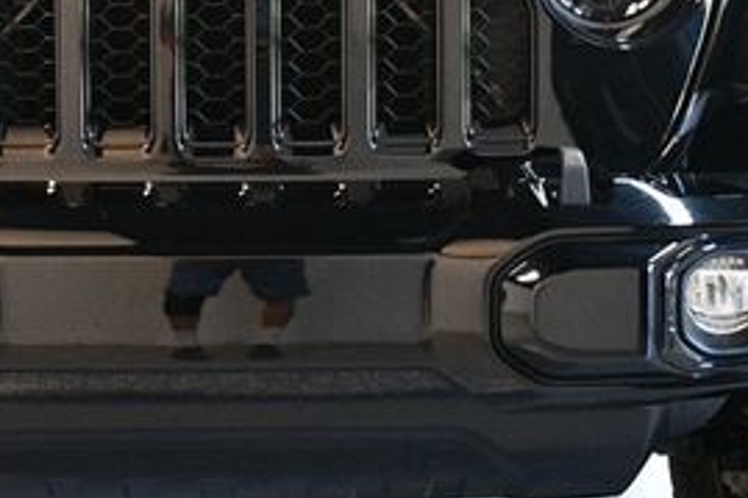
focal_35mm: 81
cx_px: 245
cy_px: 136
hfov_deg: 24.9
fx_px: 1682
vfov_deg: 16.8
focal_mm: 23
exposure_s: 1/80
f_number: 3.8
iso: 3200
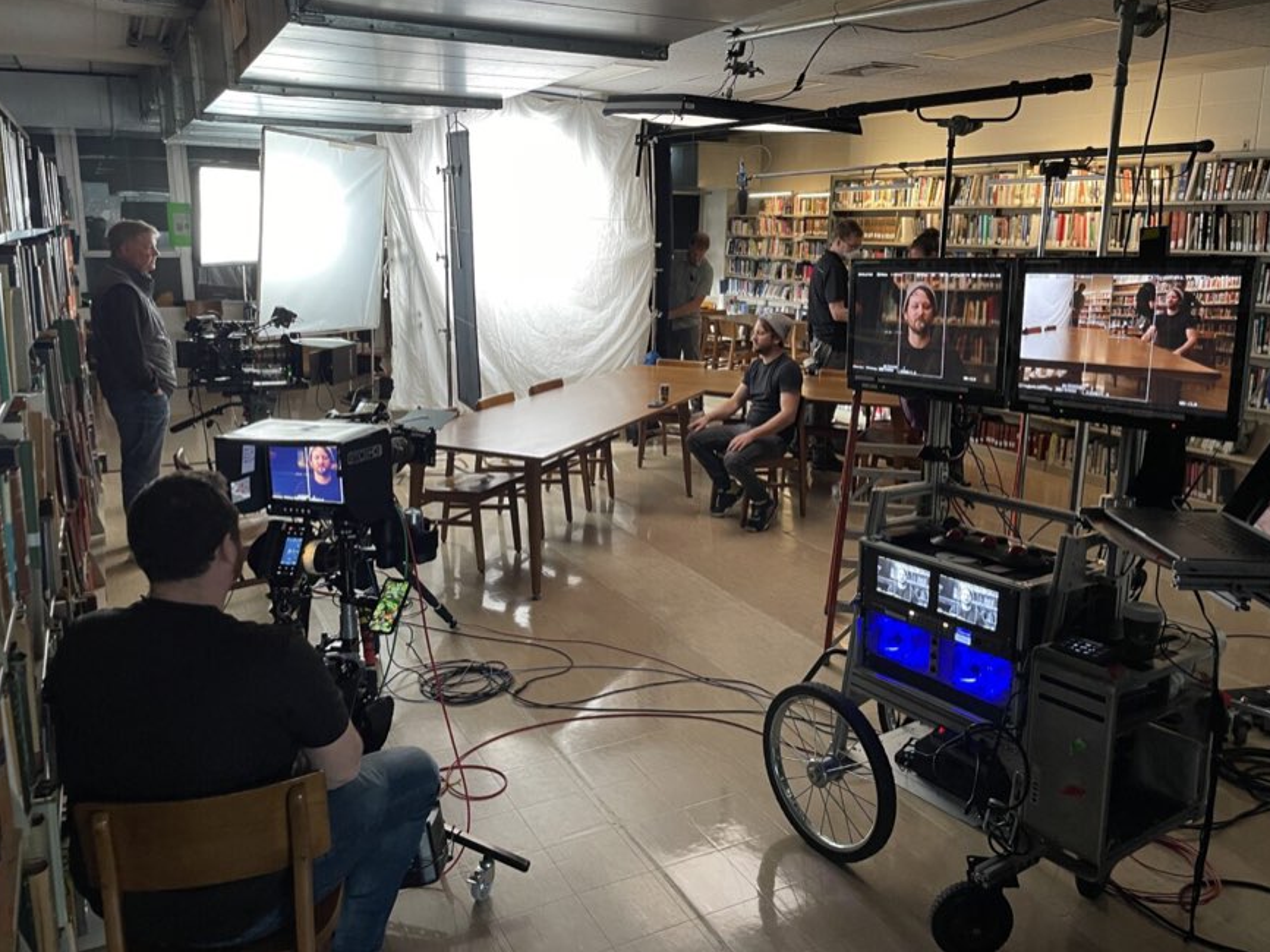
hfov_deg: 65.3
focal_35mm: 27
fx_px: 990
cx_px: 645
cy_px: 462
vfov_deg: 51.3
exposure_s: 1/41
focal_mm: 4.2
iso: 160
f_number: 1.6
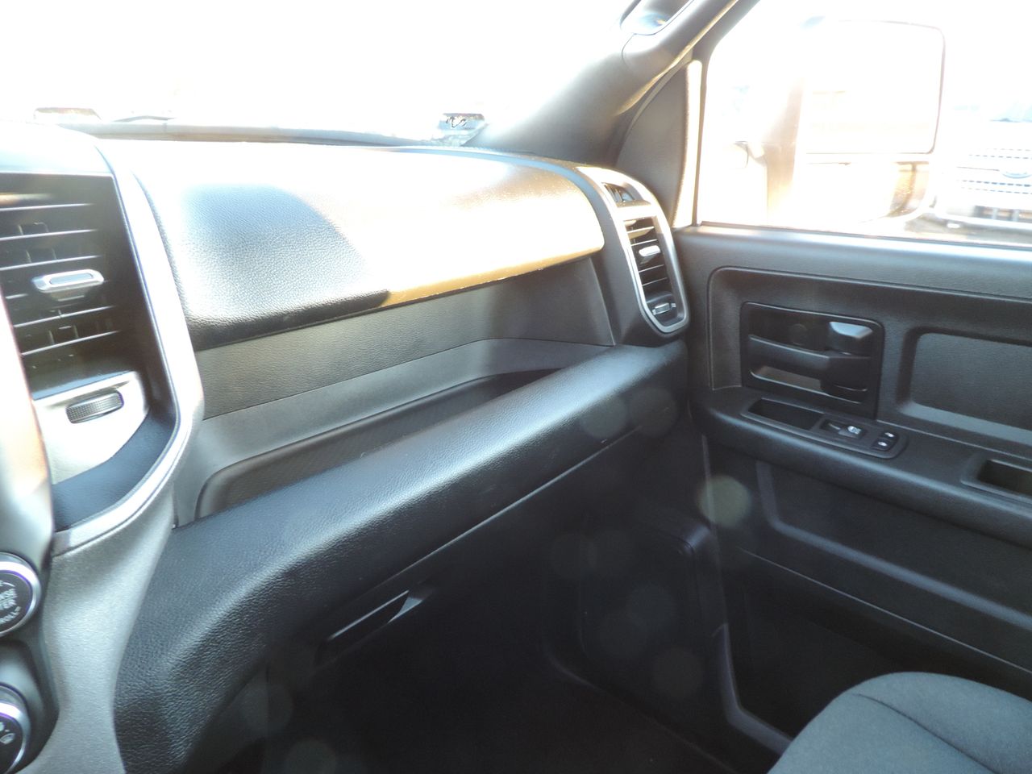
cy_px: 387
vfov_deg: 56.8
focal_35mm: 24
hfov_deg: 71.6
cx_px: 516
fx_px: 716
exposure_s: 1/20
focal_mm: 4.3
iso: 400
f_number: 3
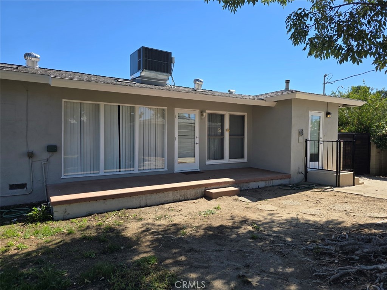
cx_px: 194
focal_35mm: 23
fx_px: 257
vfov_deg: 58.9
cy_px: 145
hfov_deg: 73.9
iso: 12
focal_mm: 6.3
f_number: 1.7
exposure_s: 1/536
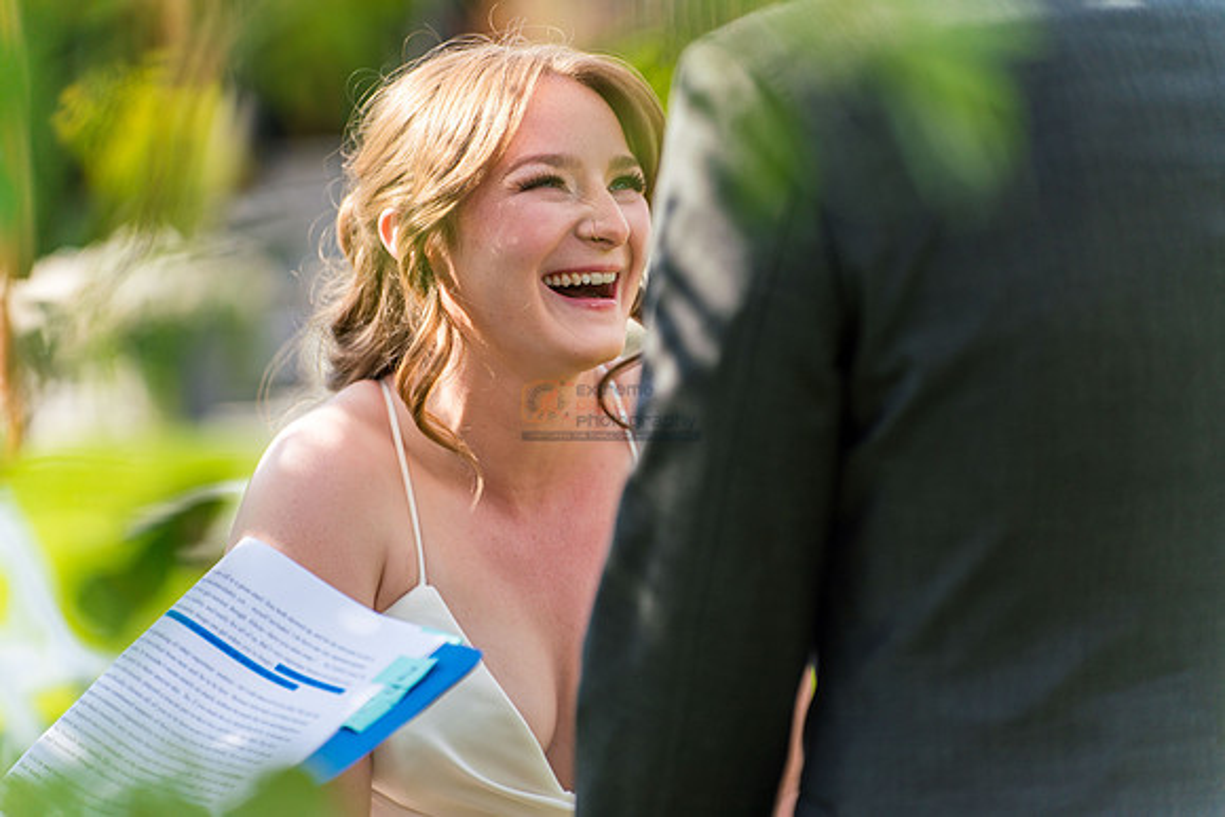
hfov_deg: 13.7
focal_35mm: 150
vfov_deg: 9.2
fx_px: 5105
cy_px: 408
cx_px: 612
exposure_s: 1/2000
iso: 400
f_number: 2.8
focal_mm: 150
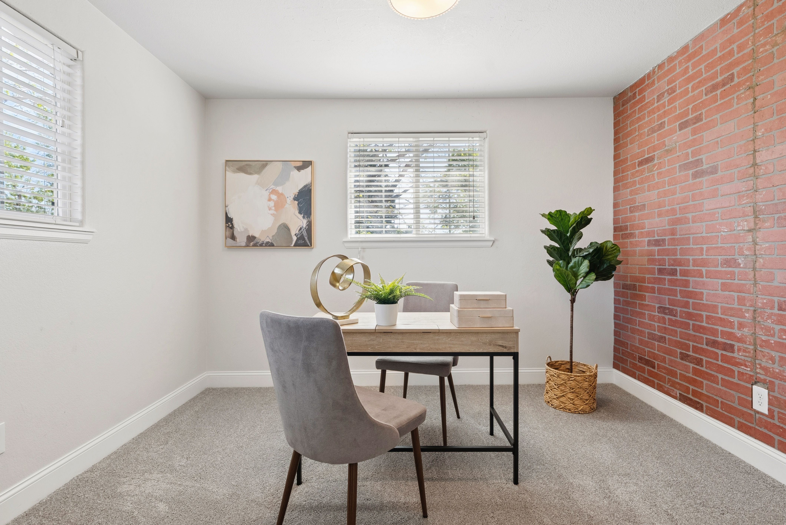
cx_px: 393
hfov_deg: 96.7
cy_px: 262
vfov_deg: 73.8
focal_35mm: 16
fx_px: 350
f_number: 8
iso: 640
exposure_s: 1/60
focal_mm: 16
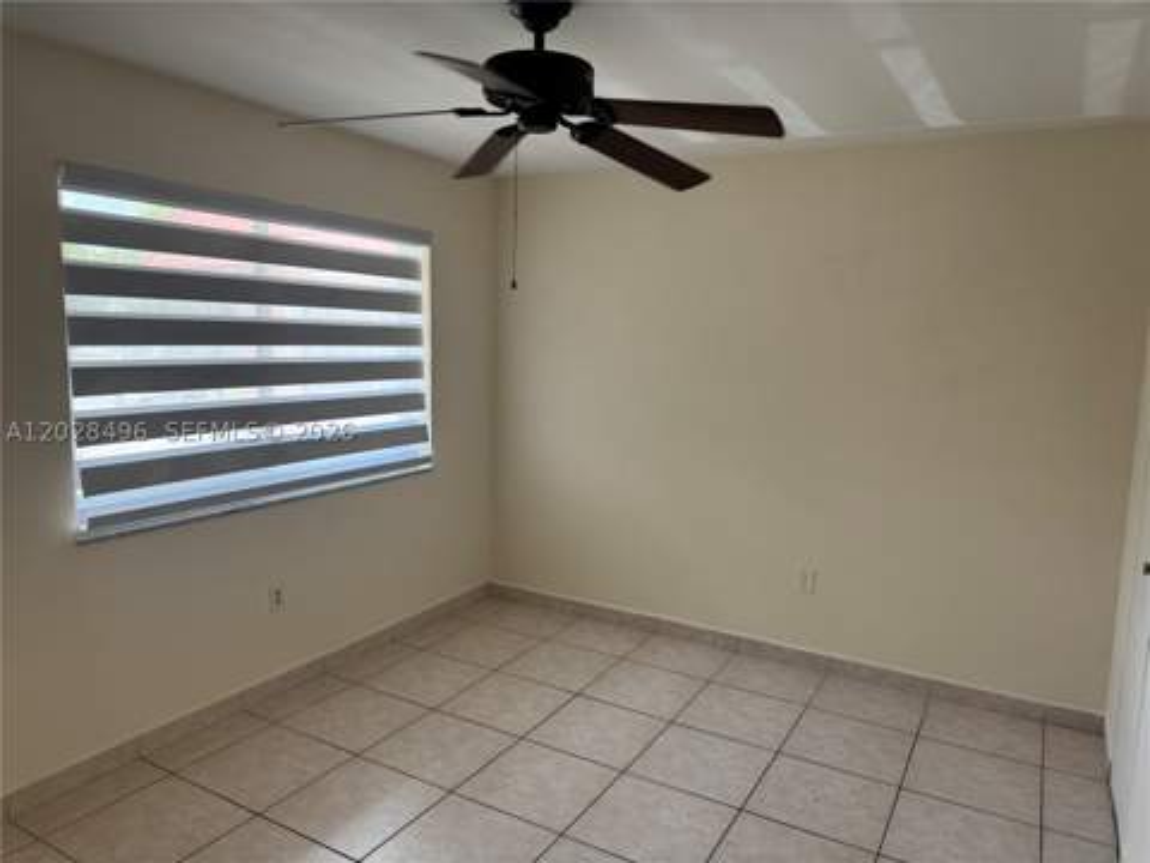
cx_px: 575
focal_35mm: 24
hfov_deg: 71.6
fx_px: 797
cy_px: 432
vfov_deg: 56.8
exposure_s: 1/102
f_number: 1.78
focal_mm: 6.76
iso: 200
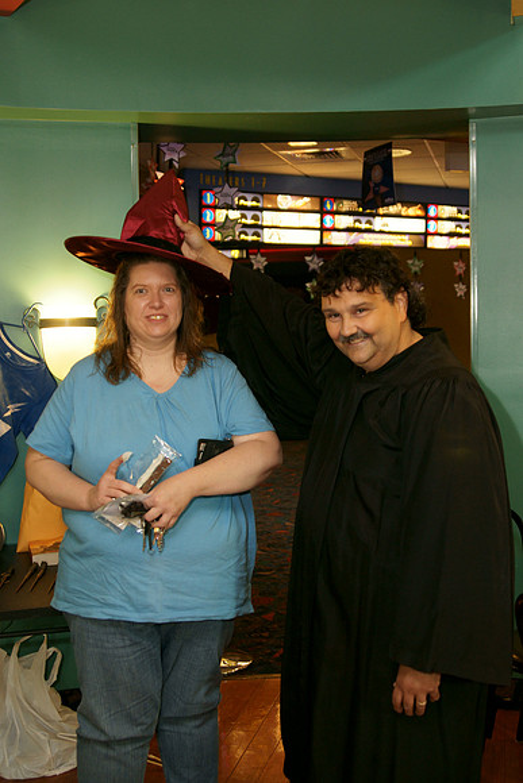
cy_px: 392
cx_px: 262
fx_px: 915
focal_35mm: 42
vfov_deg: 46.4
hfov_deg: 31.9
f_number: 2.8
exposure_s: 1/60
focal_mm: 28
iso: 400
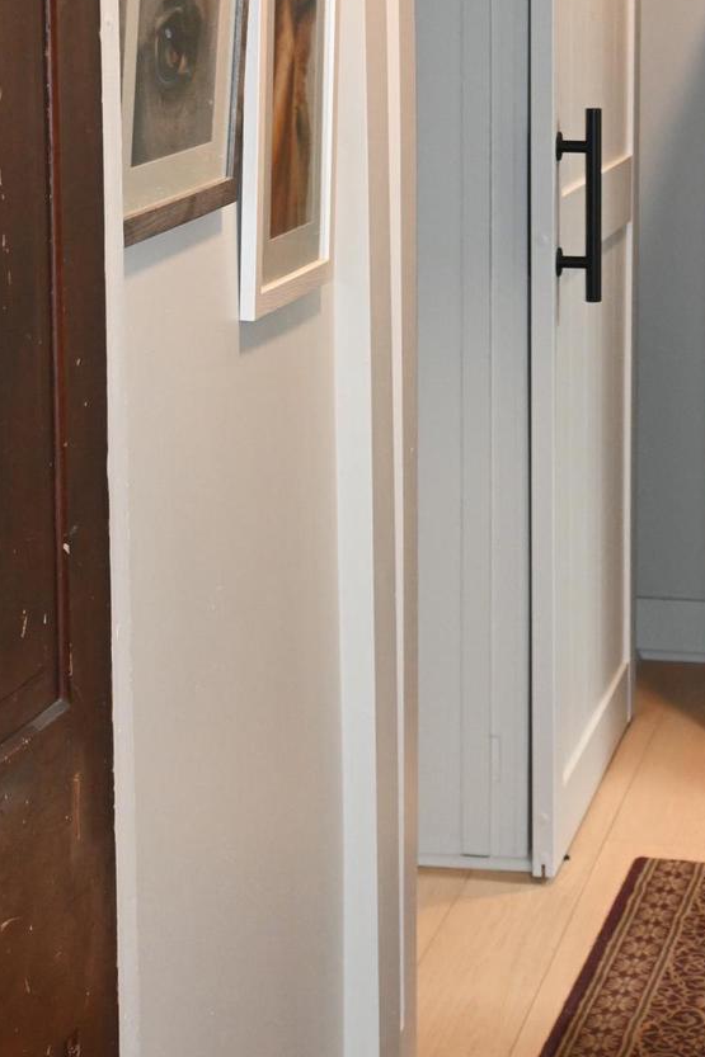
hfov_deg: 16.0
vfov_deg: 23.8
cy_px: 265
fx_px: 2480
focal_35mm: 84
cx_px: 602
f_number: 4.8
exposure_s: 1/60
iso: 2000
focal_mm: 30.5
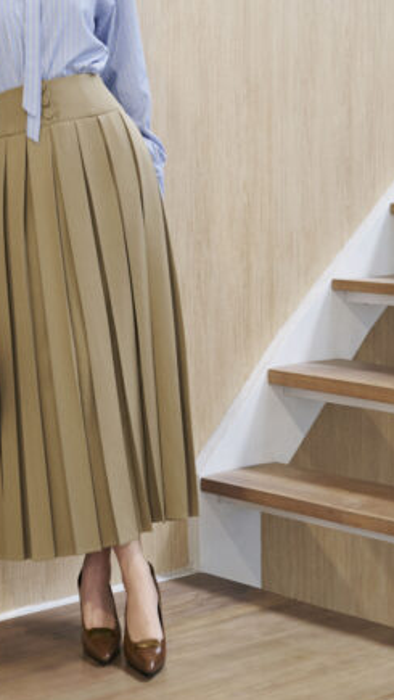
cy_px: 226
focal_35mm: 89
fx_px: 1651
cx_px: 131
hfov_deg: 13.6
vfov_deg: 23.8
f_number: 2.8
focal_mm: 53
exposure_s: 1/125
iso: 800
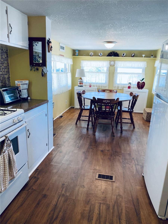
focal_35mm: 26
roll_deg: -2.6
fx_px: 168
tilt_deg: -15.1
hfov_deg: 53.1
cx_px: 84
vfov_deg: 67.3
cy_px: 112
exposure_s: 1/120
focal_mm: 4.25
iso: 80
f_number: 1.8
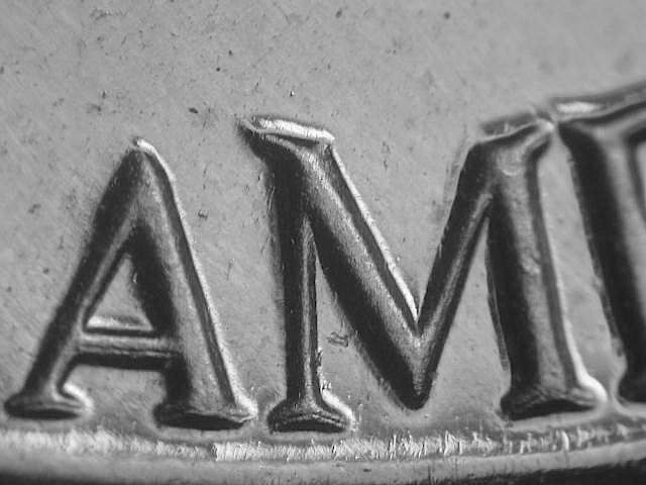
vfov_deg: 10.7
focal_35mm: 139
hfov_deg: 14.2
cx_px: 323
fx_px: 2594
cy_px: 242
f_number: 4.8
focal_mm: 28.8
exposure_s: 1/11.7
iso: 100
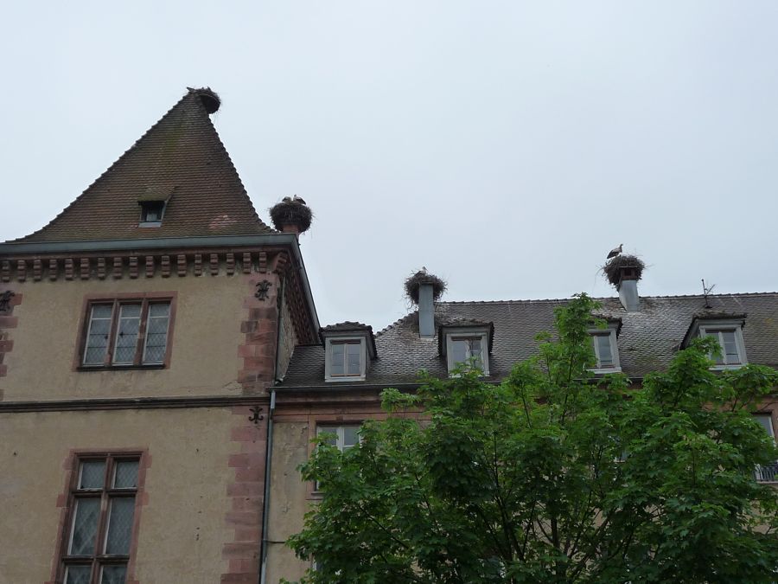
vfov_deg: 33.6
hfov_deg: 43.9
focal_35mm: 43
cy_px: 292
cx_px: 389
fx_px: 966
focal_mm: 5.3
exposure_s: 1/640
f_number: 3.5
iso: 160
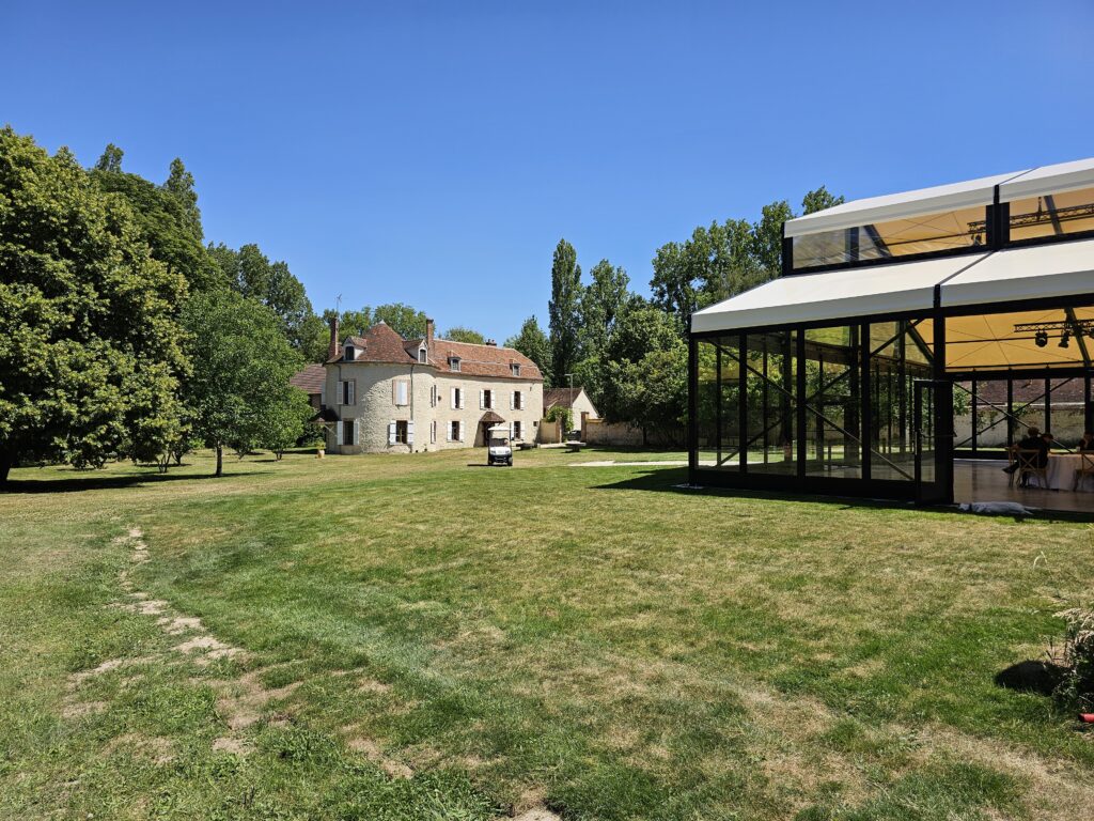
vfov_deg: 58.9
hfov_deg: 73.9
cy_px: 410
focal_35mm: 23
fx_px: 727
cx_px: 547
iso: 10
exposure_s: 1/919
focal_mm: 6.3
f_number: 1.7
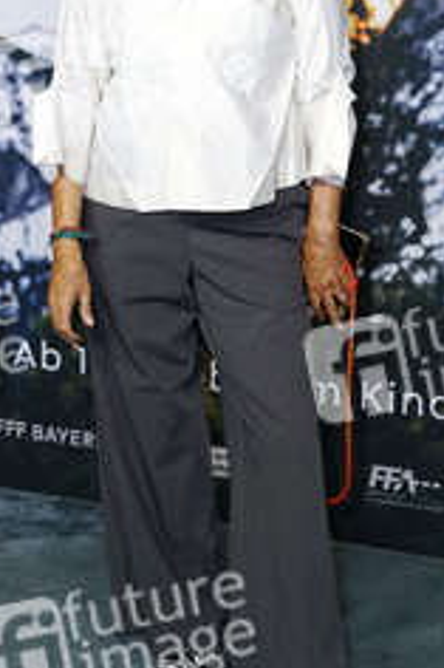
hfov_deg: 15.2
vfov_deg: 22.5
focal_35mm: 90
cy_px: 215
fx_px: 1667
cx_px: 192
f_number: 4
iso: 800
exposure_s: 1/250
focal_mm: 53
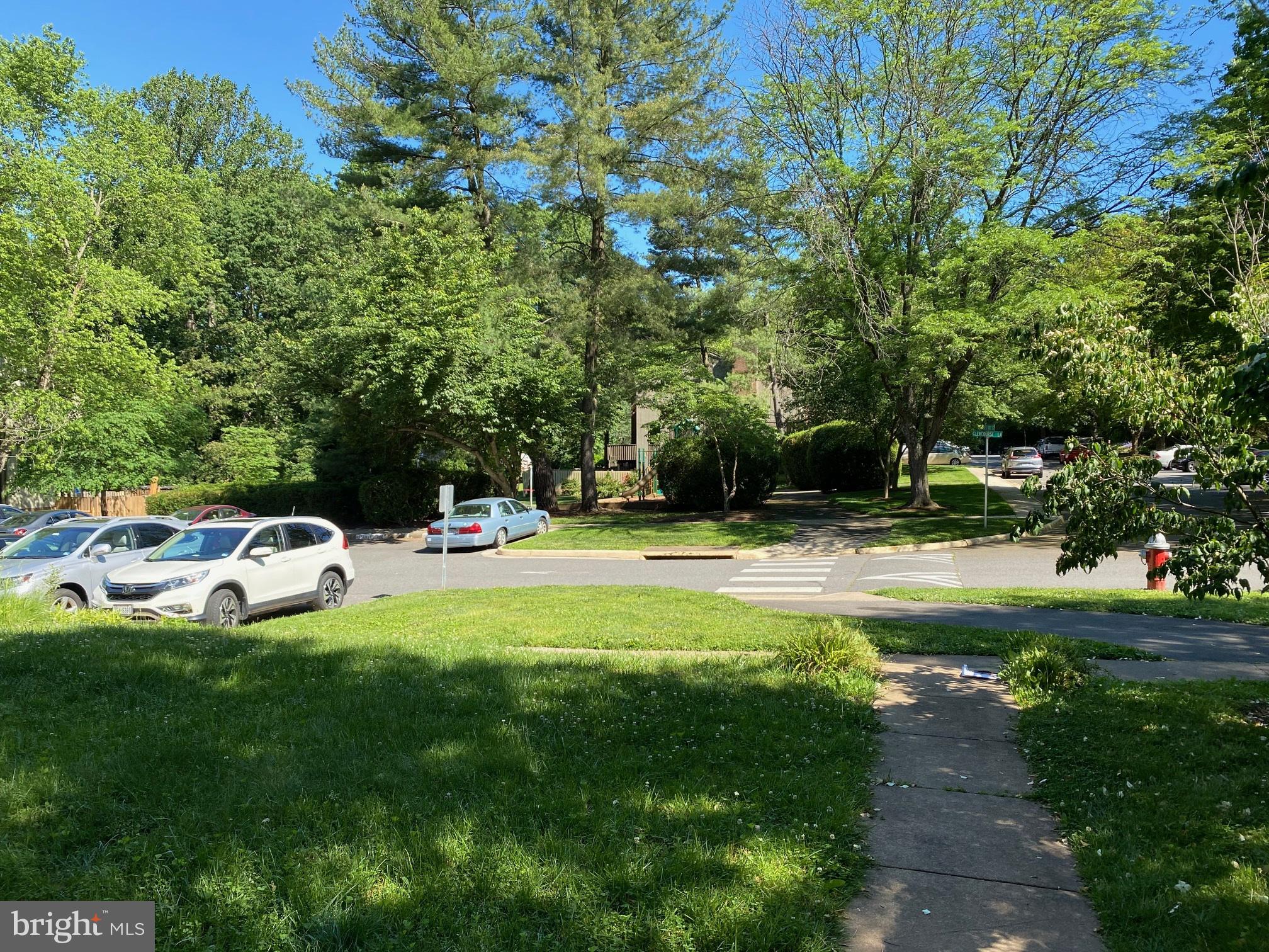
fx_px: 953
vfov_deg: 53.1
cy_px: 476
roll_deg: +1.5
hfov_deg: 67.3
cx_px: 634
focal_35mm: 26
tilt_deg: -2.1
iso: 32
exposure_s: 1/816
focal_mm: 4.25
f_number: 1.8
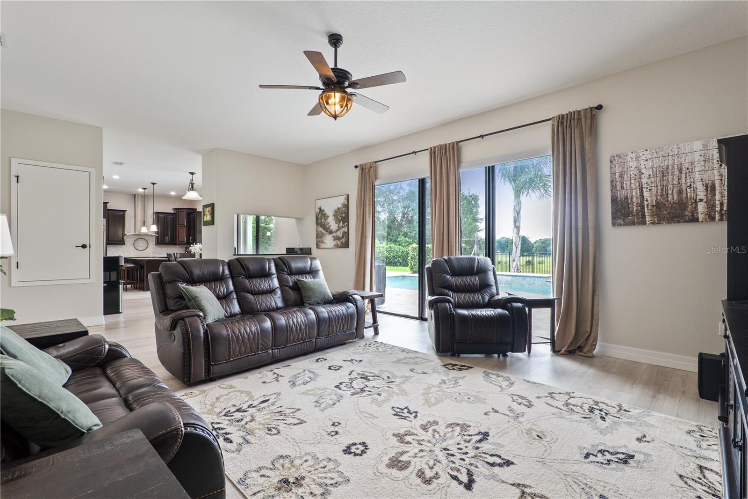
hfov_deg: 96.7
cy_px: 250
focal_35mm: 16
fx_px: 332
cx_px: 374
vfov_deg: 73.7
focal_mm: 16
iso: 800
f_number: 9
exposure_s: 1/40
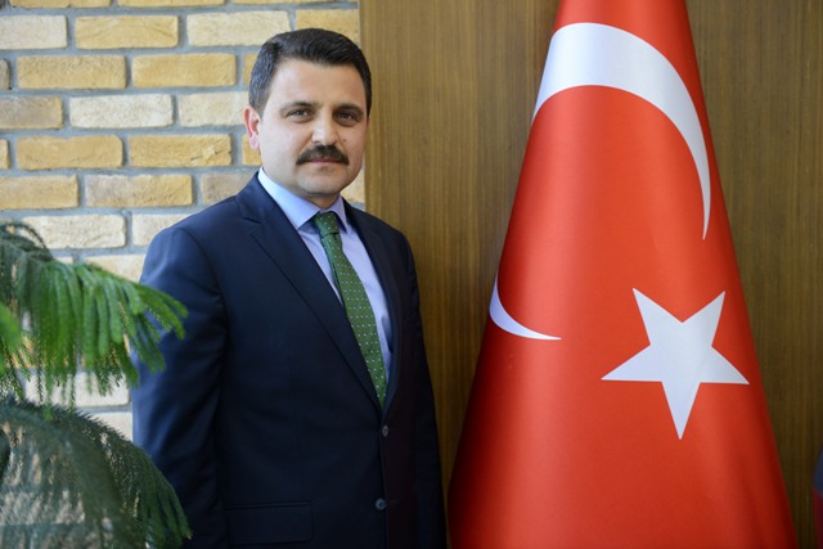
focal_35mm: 55
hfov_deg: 36.2
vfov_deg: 24.6
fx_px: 1258
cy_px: 274
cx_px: 412
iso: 400
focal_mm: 55
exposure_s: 1/60
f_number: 3.2
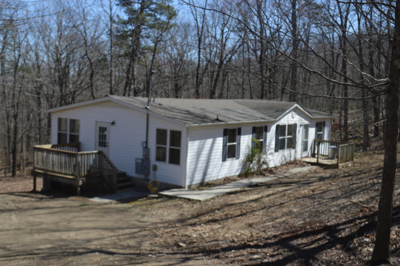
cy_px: 133
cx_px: 200
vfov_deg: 31.8
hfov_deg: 46.4
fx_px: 466
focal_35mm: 42
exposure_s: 1/200
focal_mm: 28
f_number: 7.1
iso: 100
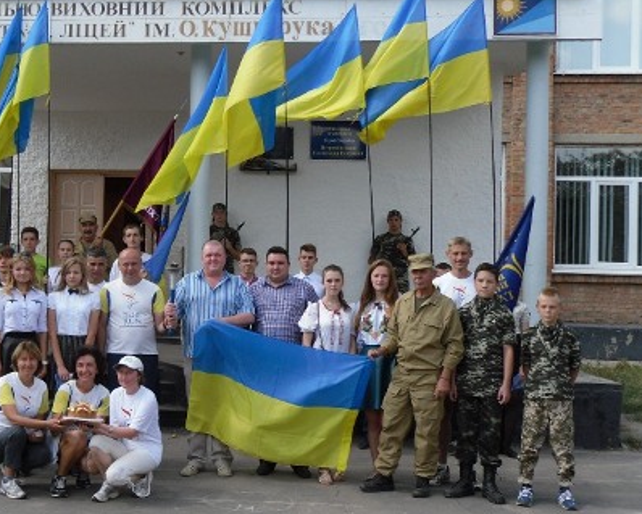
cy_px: 277
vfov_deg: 27.2
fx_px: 1065
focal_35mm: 56
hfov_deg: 32.7
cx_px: 133
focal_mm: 6.3
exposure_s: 1/346
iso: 80
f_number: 3.5
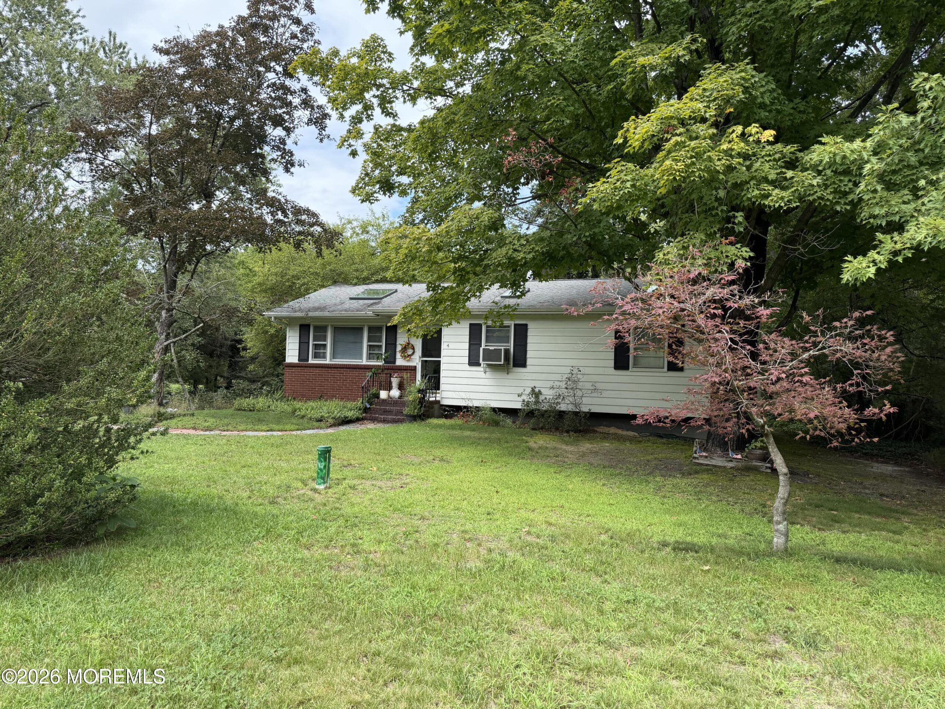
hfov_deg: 71.6
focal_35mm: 24
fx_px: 655
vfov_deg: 56.8
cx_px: 472
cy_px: 354
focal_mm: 6.76
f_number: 1.78
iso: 100
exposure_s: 1/1727
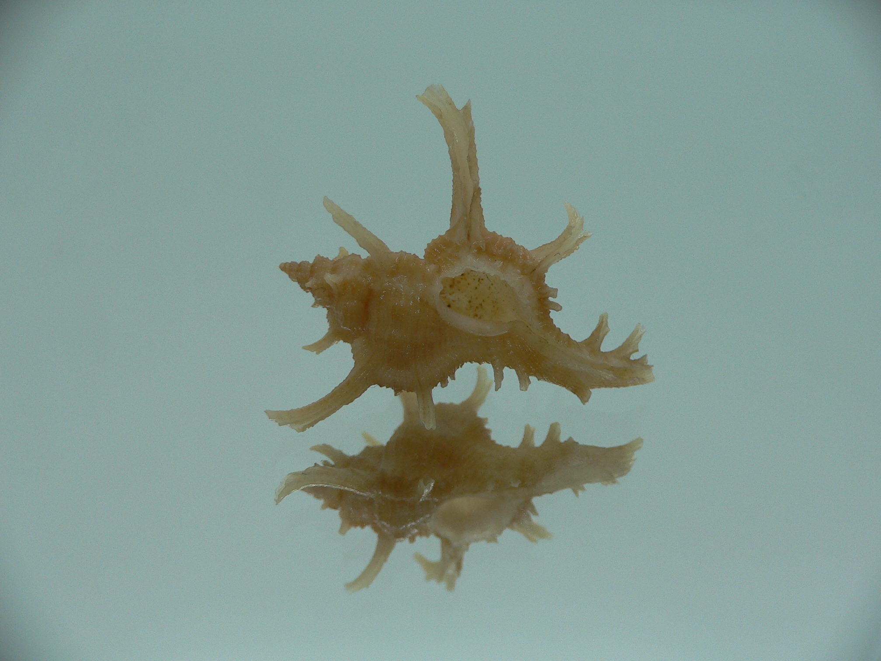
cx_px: 440
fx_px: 891
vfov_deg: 40.7
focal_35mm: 35
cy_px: 330
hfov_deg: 52.6
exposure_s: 1/60
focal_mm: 4.6
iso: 80
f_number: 2.8
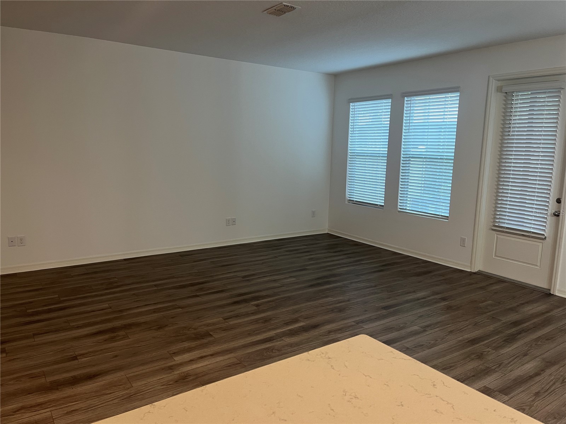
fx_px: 425
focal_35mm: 26
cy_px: 212
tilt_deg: -8.1
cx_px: 283
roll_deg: -0.8
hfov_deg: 67.3
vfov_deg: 53.1
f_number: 1.6
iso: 100
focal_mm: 5.1
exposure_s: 1/60
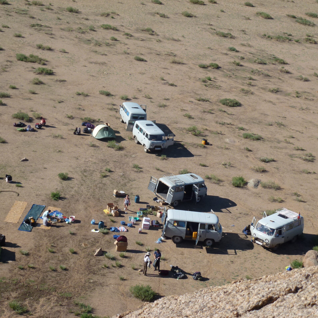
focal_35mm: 72
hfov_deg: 23.9
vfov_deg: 24.0
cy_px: 159
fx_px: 748
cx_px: 123
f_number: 4.5
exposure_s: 1/640
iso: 100
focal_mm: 10.9
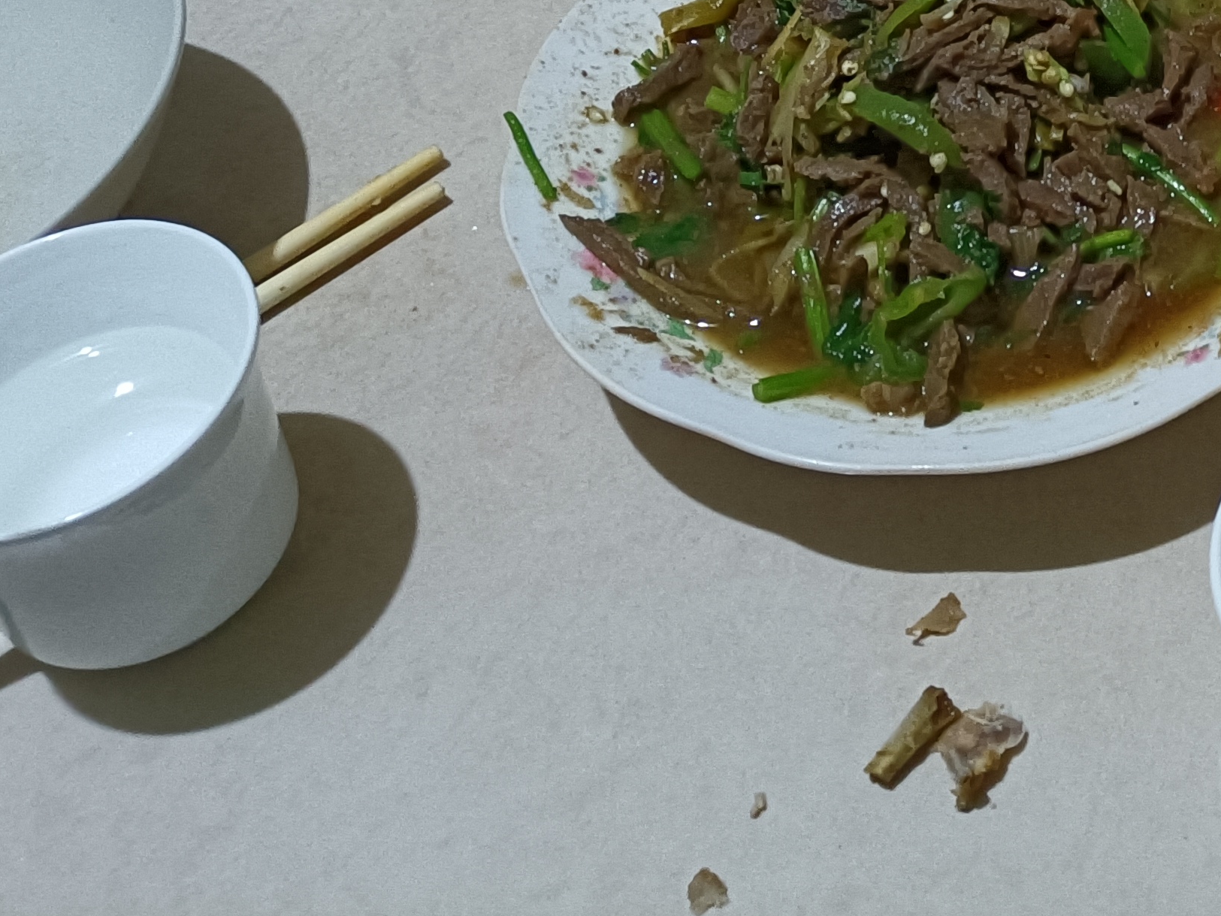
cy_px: -200
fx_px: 2258
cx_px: 1295
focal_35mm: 64
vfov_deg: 21.2
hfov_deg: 28.0
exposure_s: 1/20
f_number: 1.8
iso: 2668
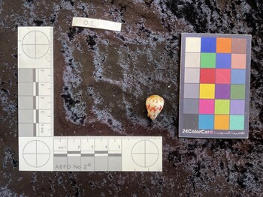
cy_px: 98
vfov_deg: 48.3
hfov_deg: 61.6
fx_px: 220
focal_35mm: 29
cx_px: 132
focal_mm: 3
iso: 64
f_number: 1.8
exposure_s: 1/60
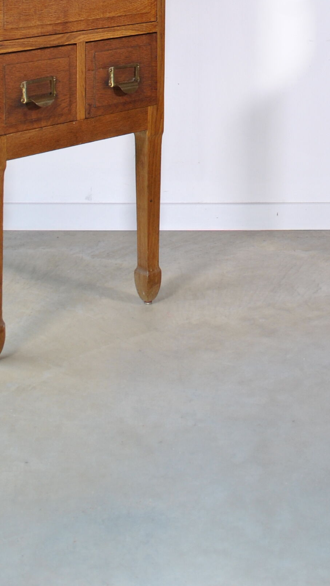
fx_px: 1058
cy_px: -68
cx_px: 256
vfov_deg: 28.1
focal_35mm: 68
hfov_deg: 17.6
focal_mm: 18
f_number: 5
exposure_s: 1/30
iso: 200
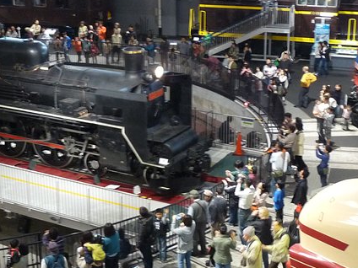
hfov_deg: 27.8
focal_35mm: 70
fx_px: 724
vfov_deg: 21.0
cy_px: 139
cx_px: 160
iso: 400
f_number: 3
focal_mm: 6
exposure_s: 1/8
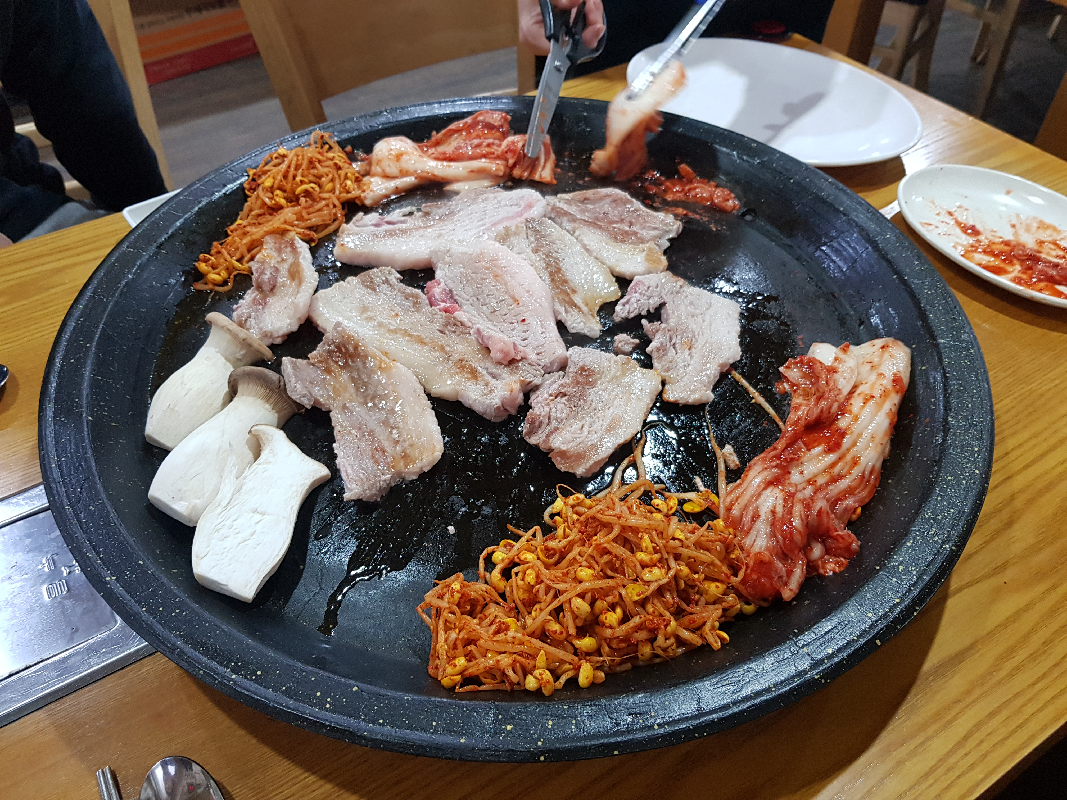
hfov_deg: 67.3
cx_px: 534
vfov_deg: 53.1
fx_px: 801
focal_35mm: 26
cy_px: 400
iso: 200
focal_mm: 4.3
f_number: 1.7
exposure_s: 1/30
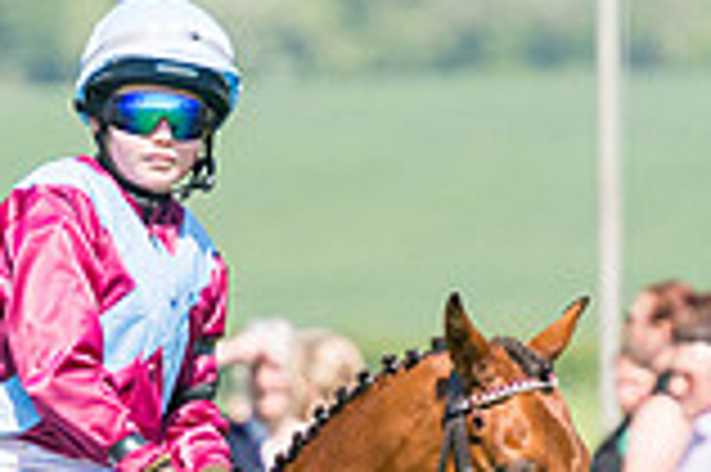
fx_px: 22866
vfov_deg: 1.2
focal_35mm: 1159
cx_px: 325
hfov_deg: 1.8
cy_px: 593
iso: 400
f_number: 4
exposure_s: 1/6400
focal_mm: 180
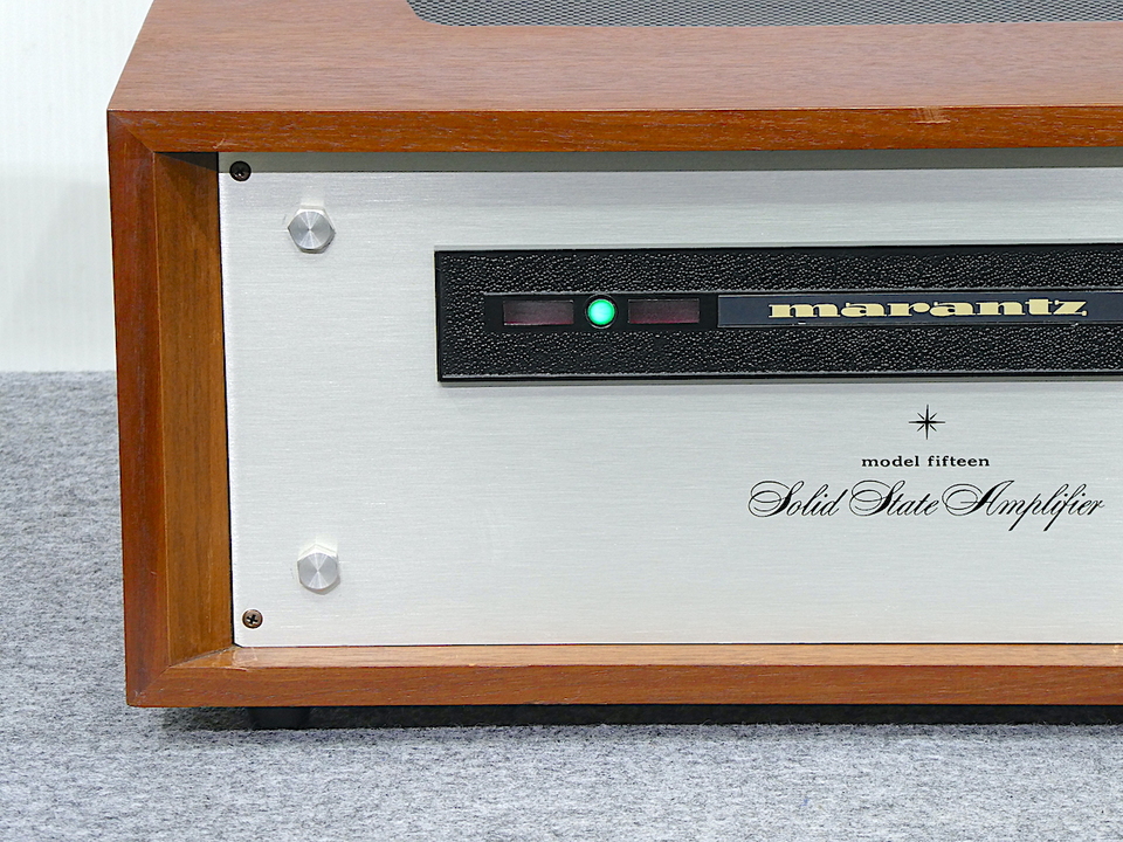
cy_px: 421
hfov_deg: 12.3
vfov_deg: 9.3
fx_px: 5191
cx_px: 562
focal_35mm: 160
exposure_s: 1/6
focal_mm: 28.7
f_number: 5.5
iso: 200
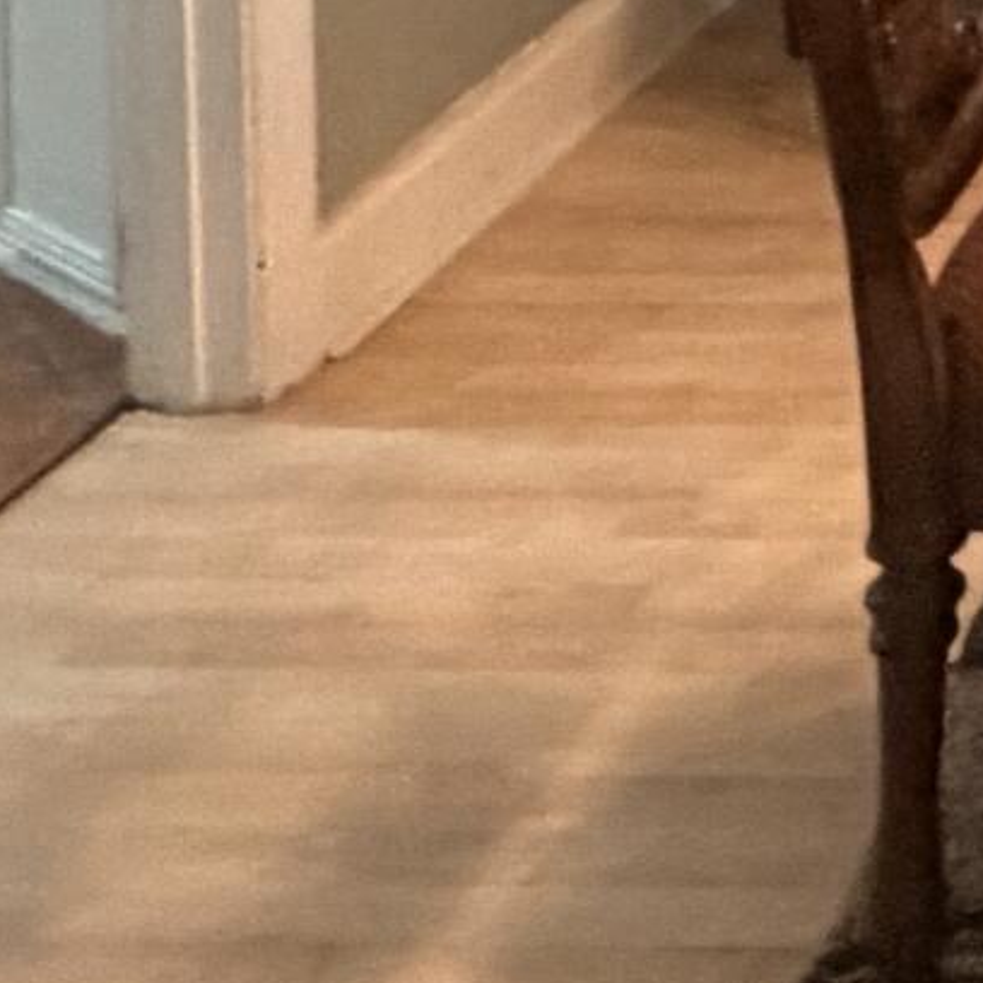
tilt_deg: -2.7
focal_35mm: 91
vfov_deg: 15.8
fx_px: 2924
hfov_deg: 15.3
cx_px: 1985
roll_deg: -1.1
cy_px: -877
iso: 500
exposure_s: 1/60
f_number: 2.2
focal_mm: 2.22
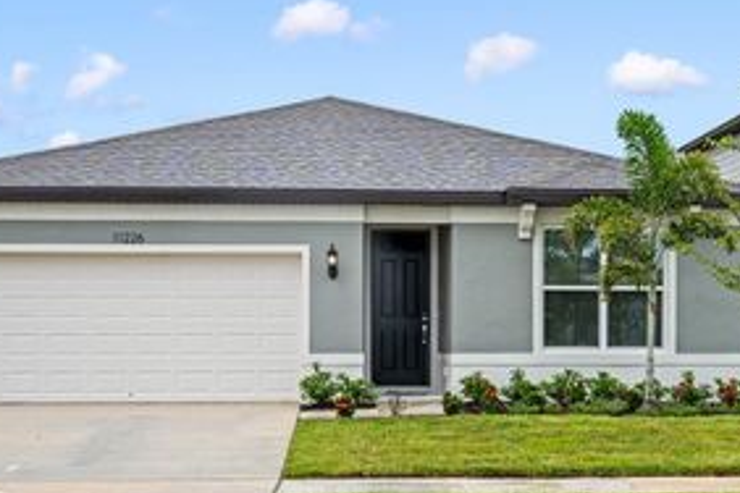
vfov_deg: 24.4
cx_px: 407
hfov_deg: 36.2
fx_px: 1130
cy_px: 363
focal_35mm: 55
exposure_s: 1/25
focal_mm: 31
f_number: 11
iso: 100
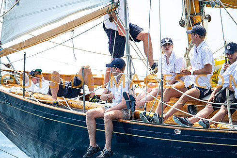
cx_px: 105
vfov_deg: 1.9
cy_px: 78
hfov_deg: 2.9
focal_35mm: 711
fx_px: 4680
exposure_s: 1/2000
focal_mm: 600
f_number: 4
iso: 400
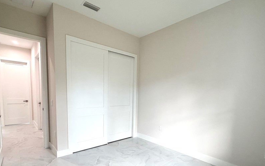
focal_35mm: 19
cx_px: 134
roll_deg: -1.5
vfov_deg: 61.3
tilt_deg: -3.9
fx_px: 137
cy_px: 105
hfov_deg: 88.0
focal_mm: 2.22
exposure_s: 1/120
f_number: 2.2
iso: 250
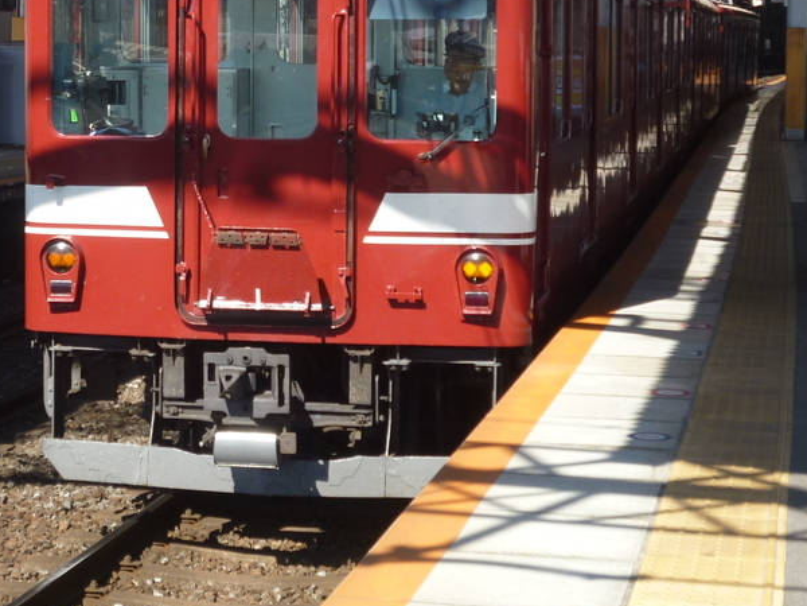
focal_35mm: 96
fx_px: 2238
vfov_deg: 15.3
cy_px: 123
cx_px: 304
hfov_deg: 20.4
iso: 100
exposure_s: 1/320
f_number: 4
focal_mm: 8.6
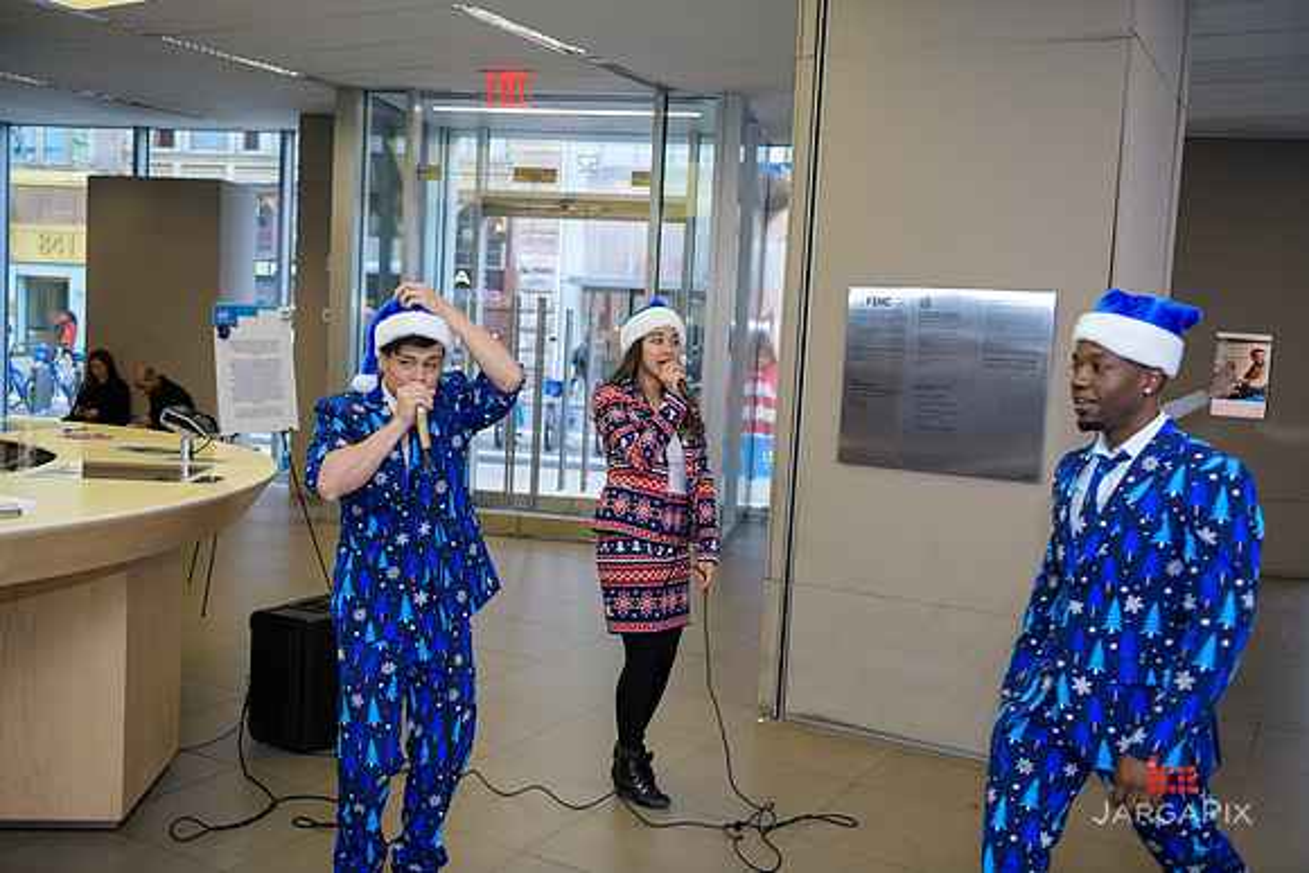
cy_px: 436
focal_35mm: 34
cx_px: 654
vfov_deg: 38.9
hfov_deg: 55.8
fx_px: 1237
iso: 400
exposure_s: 1/125
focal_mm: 34
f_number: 3.2
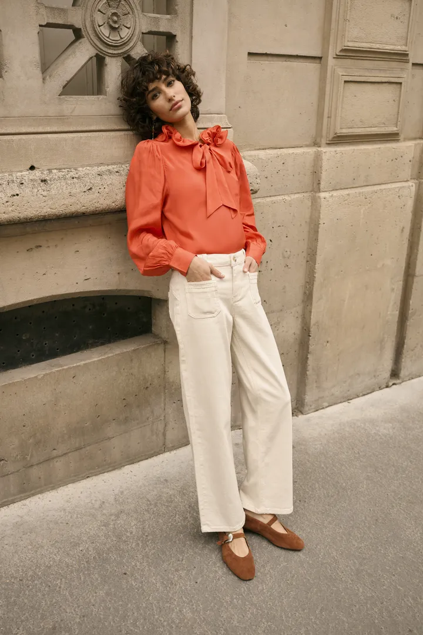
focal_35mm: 35
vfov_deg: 54.4
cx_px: 212
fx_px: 617
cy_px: 318
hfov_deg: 37.9
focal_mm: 35
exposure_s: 1/500
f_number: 3.2
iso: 400
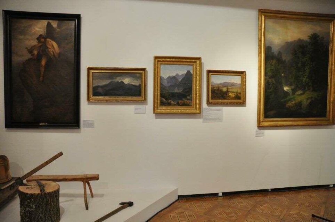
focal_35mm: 27
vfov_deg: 47.8
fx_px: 251
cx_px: 168
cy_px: 111
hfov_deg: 67.5
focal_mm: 18
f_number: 4.5
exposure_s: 1/80
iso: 2000
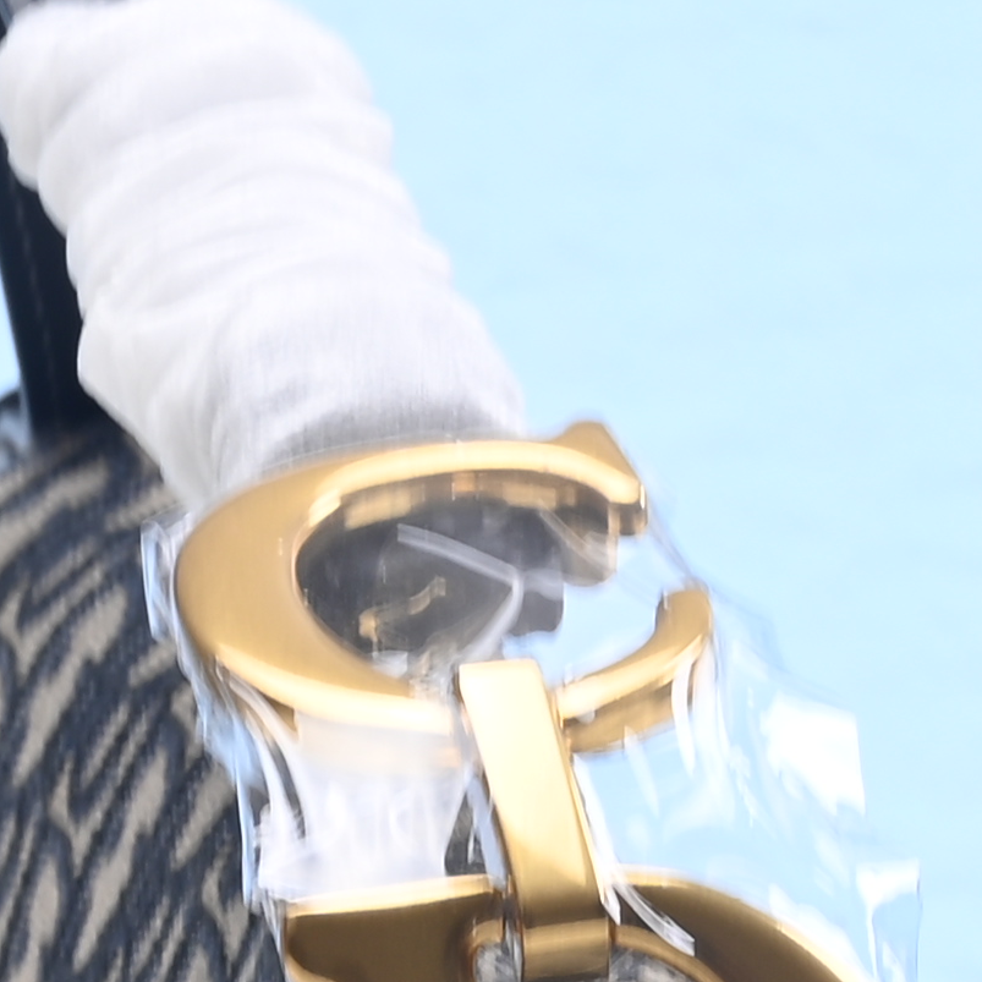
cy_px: 1132
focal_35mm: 242
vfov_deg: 7.2
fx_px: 7767
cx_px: 915
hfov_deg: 7.2
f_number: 16
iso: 100
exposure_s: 1/2
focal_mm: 38
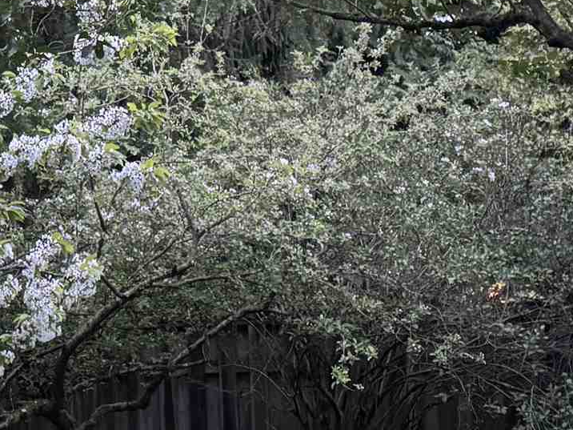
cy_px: 372
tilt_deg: -1.7
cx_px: 63
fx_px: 1705
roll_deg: +2.8
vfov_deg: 14.2
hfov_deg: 18.8
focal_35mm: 103
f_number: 1.78
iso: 1000
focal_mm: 6.76
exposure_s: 1/33
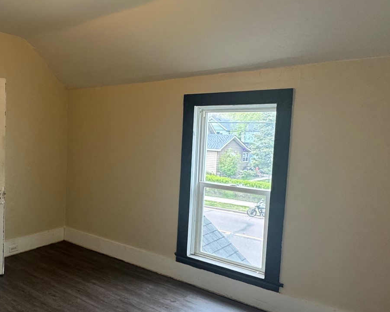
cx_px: 90
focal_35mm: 31
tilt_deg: -4.5
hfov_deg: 54.1
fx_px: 358
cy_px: 159
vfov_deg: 47.1
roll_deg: -1.7
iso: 320
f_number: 2.2
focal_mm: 2.22
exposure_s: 1/120
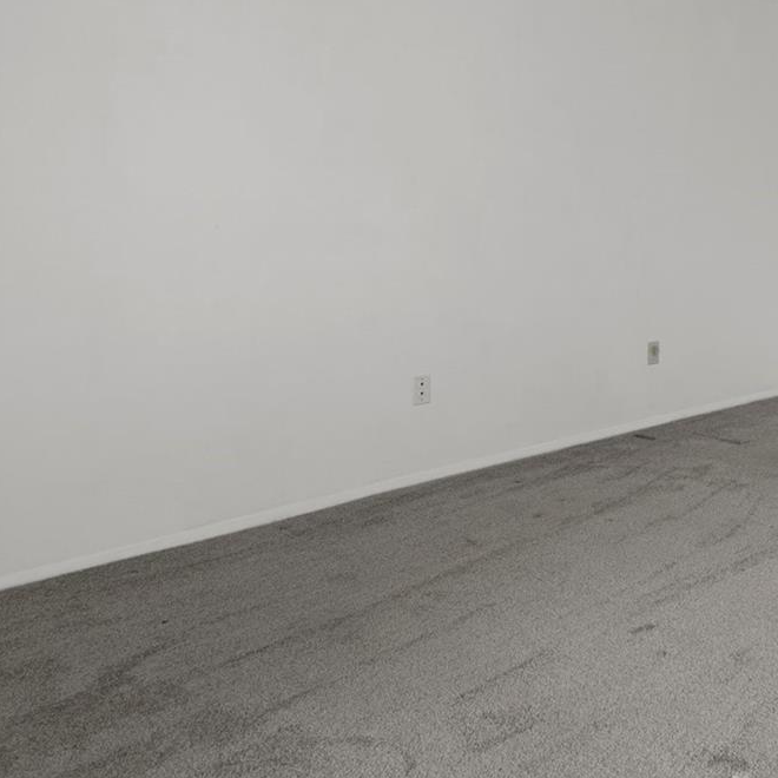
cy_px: 210
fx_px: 890
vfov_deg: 45.8
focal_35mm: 35
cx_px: 806
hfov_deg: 40.4
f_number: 9
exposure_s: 1/4
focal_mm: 17
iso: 320
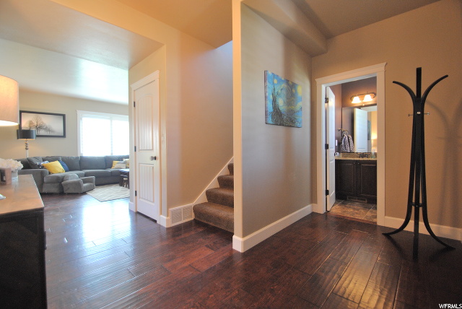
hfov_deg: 100.3
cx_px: 231
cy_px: 154
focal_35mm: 15
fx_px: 193
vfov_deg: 77.4
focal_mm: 10
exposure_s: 1/30
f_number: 3.5
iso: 360
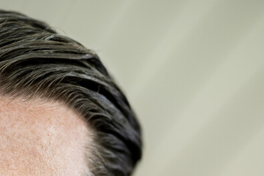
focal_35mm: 201
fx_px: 1473
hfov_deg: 10.2
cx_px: 38
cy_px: 274
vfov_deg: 6.7
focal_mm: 50
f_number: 1.3
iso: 250
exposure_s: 1/500
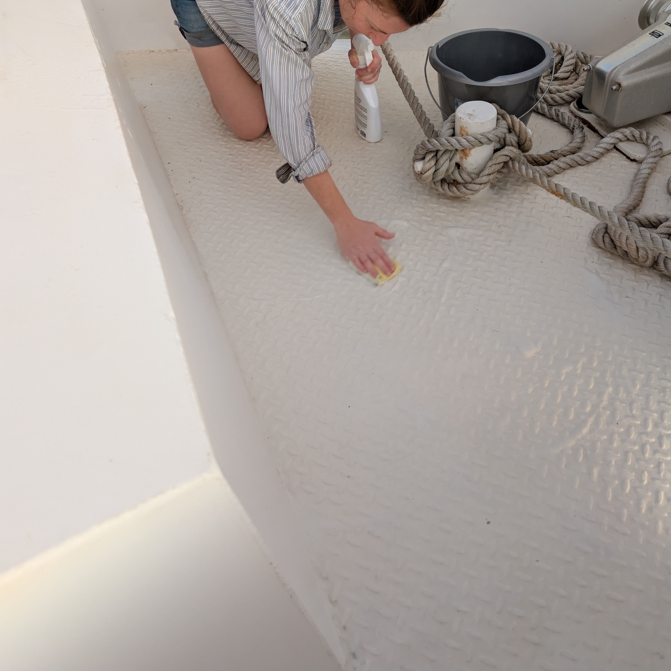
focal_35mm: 29
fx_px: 636
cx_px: 345
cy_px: 259
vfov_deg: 55.1
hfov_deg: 55.6
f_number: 1.68
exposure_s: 1/197
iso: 705
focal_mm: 6.9
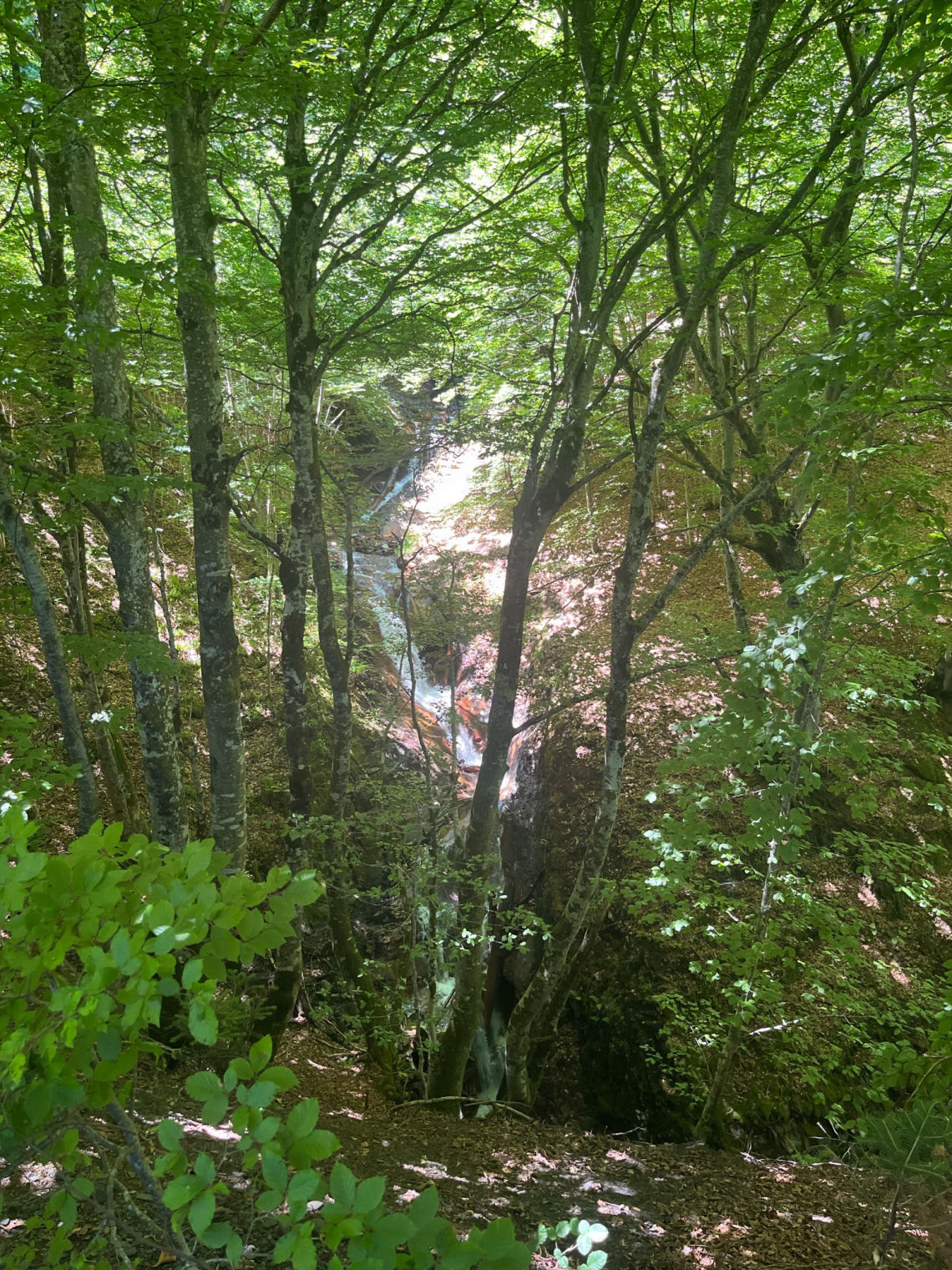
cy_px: 635
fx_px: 954
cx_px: 476
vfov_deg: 67.3
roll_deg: +2.2
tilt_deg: -14.7
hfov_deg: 53.0
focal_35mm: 26
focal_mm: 5.1
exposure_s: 1/104
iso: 125
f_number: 1.6
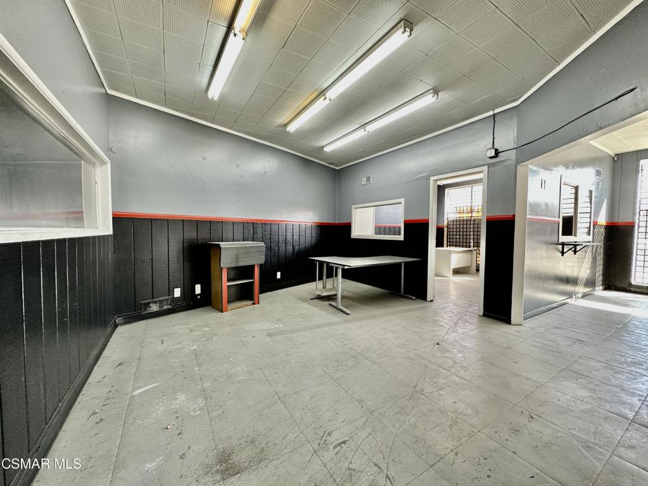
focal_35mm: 14
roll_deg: -0.4
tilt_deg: -2.8
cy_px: 243
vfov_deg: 85.7
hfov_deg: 102.1
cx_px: 324
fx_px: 262
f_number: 2.2
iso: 200
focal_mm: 2.22
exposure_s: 1/120
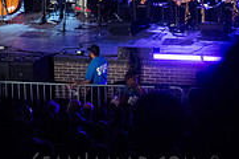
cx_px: 131
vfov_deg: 5.3
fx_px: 1703
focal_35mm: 257
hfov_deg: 8.0
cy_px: -58
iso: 5000
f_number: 4
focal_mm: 80
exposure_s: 1/400
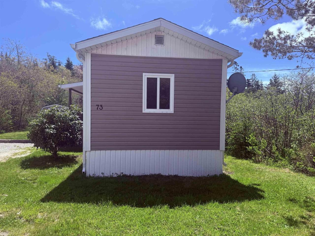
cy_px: 118
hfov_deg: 71.6
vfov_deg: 56.8
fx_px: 218
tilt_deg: -0.3
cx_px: 158
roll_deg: -1.1
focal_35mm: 24
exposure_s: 1/4167
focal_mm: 6.76
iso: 100
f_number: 1.78
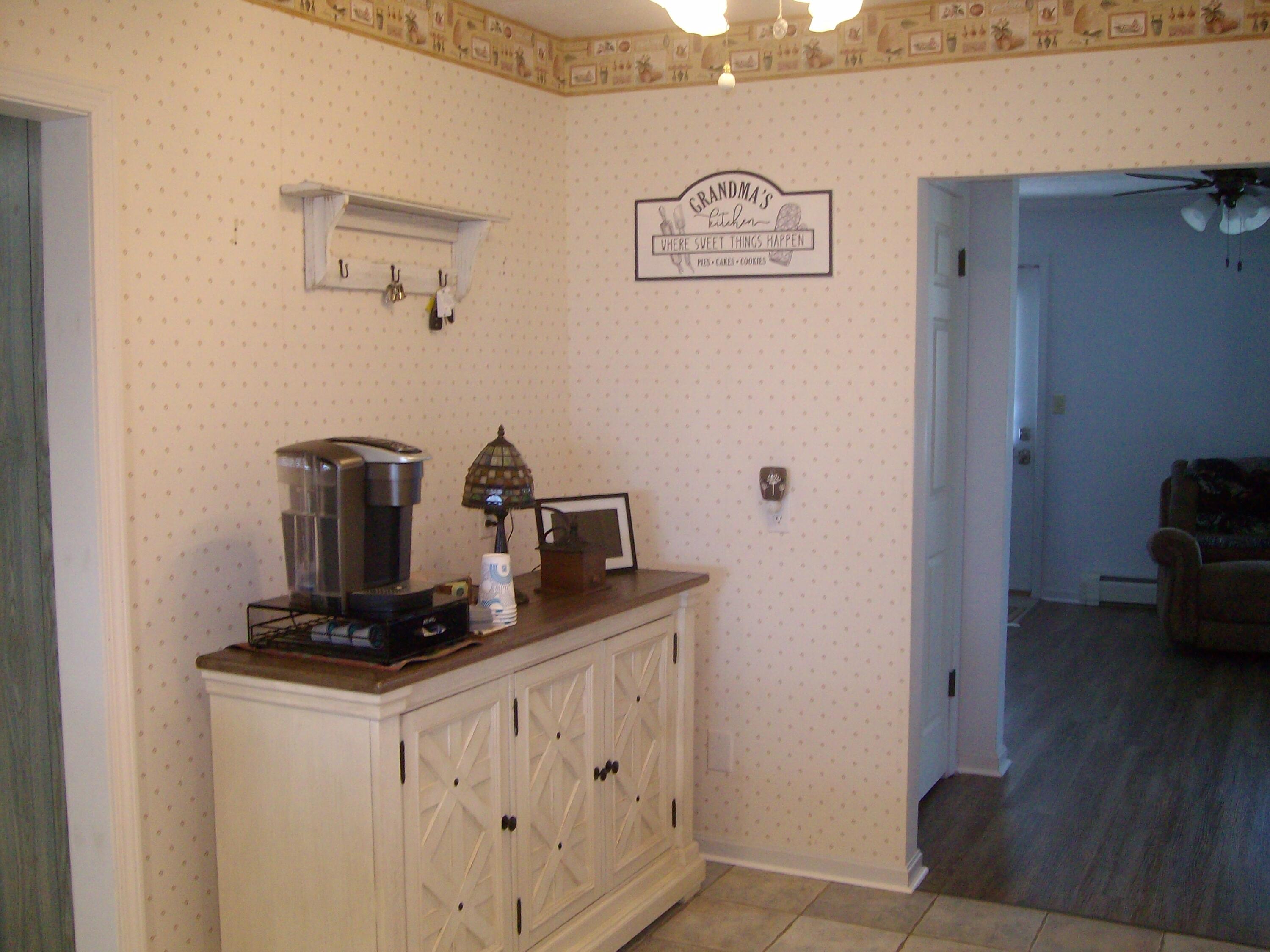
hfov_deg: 52.6
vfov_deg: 40.7
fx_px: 1284
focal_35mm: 35
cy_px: 476
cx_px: 635
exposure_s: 1/40
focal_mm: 5.8
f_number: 2.8
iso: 200
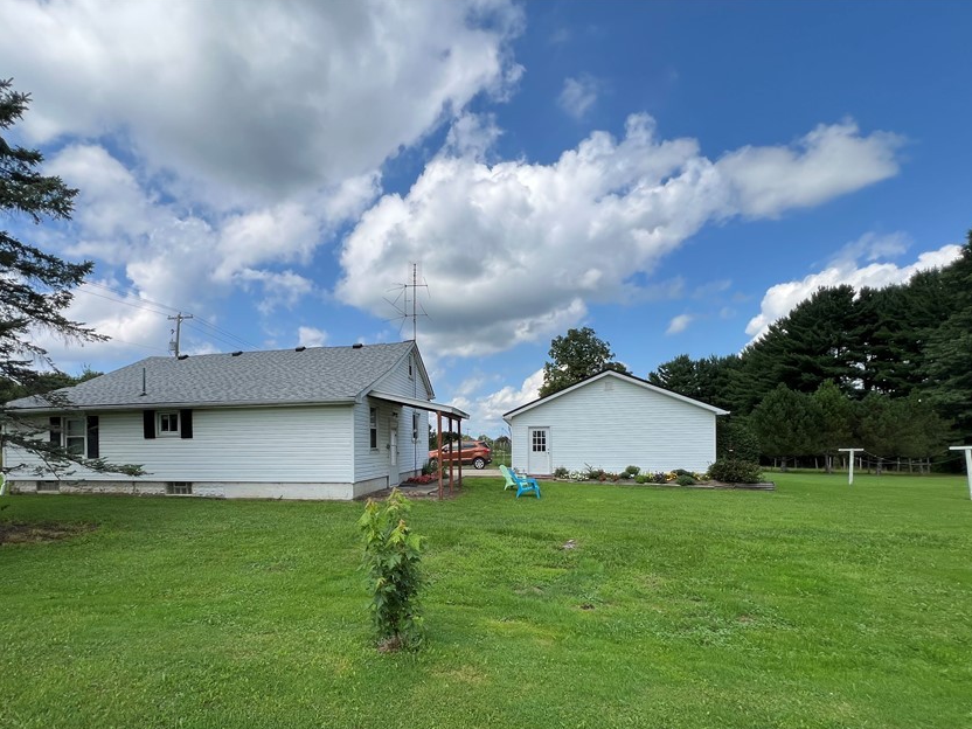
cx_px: 428
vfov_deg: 77.0
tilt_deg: +1.0
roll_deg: +1.0
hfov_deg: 94.1
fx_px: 449
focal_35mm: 16
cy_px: 445
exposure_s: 1/1727
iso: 32
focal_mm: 1.57
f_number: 1.8
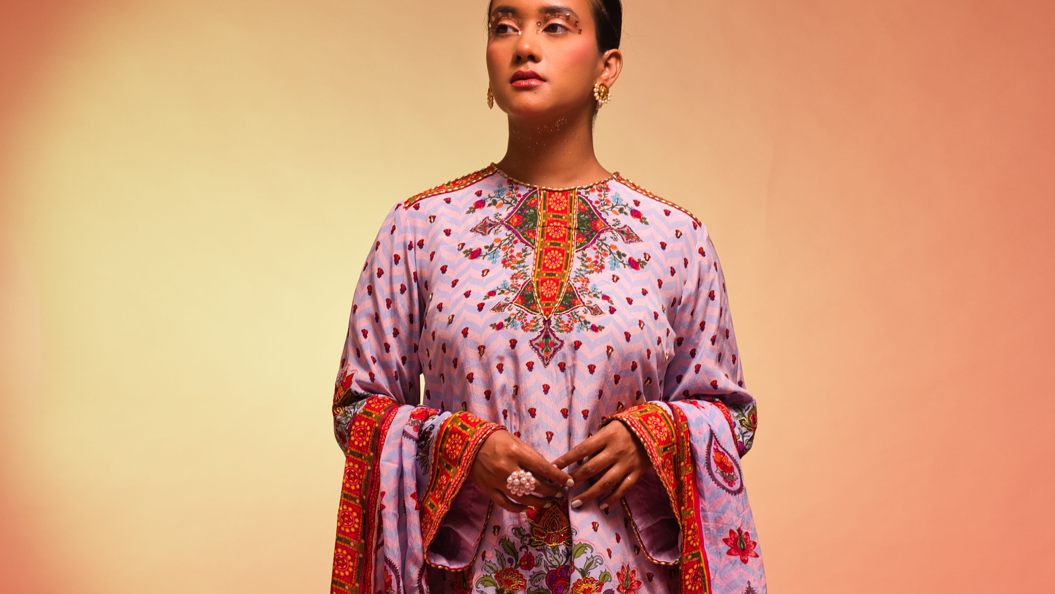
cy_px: 594
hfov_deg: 22.0
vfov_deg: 12.3
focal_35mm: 97
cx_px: 540
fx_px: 2714
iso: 250
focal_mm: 55
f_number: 5
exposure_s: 1/125
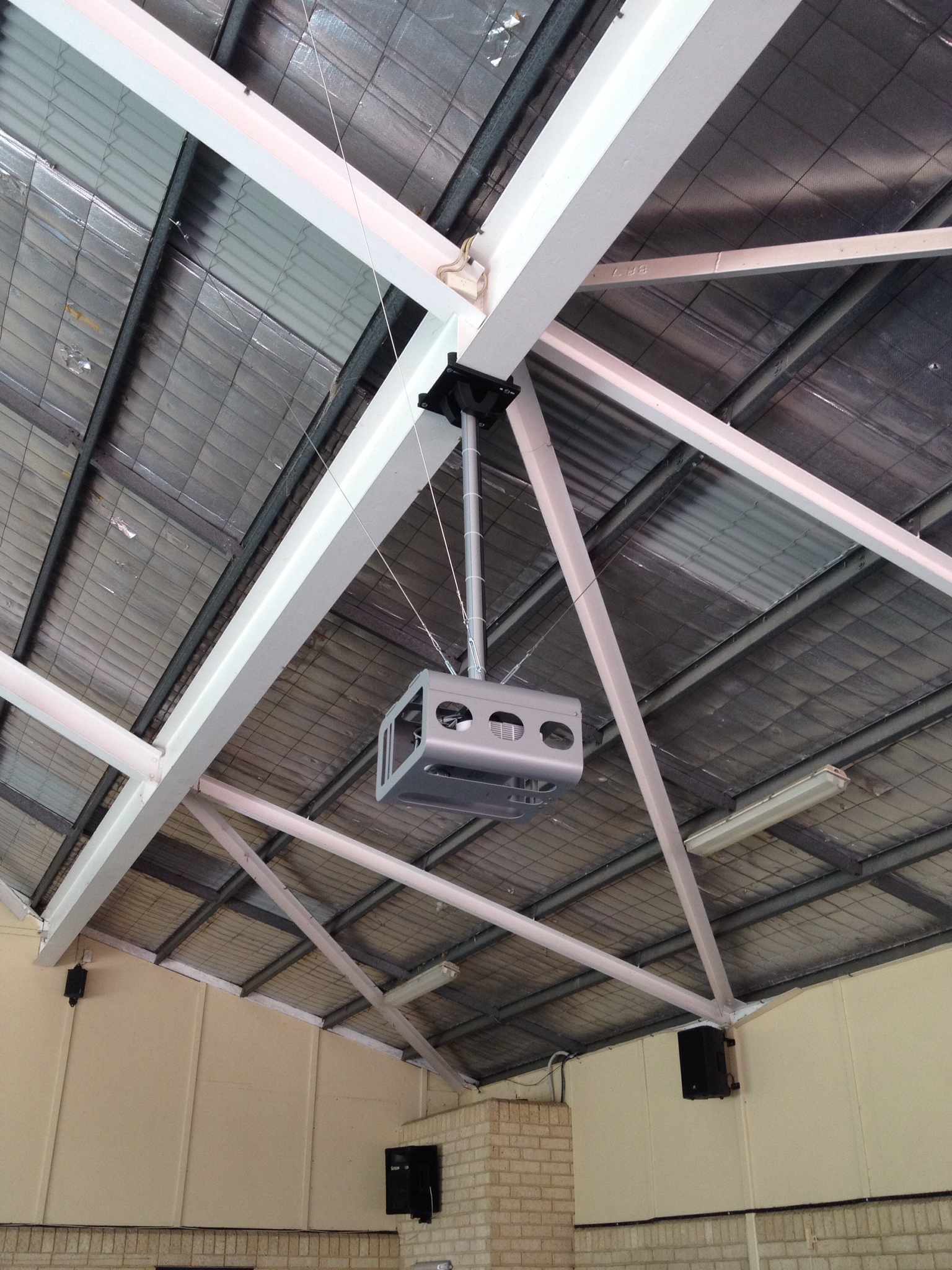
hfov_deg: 40.7
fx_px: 1283
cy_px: 635
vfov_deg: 52.6
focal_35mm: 35
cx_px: 476
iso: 100
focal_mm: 4.28
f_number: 2.4
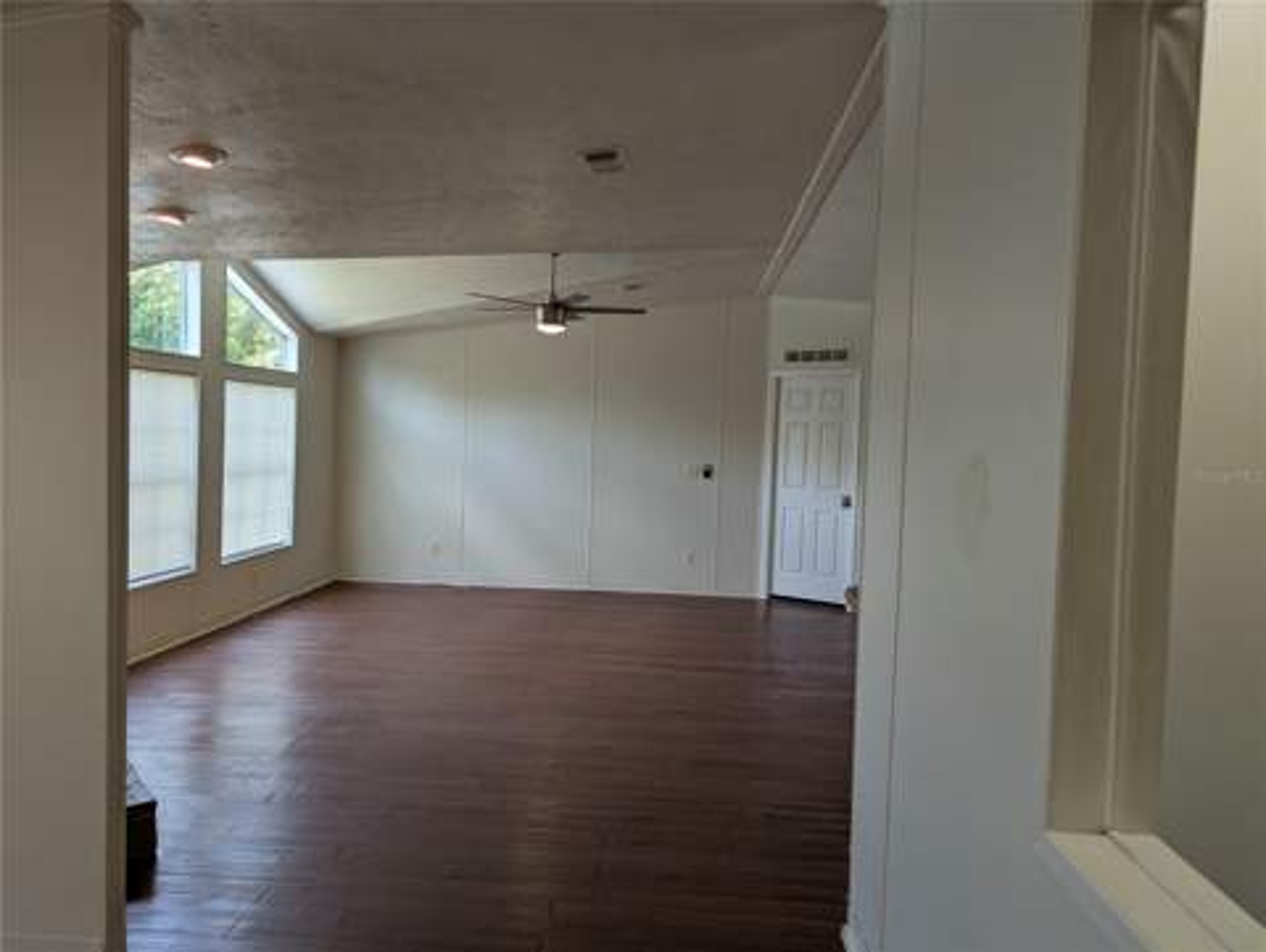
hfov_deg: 71.5
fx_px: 879
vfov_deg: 56.9
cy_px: 476
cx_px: 633
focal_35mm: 24
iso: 72
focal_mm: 6.81
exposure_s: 1/247
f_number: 1.85
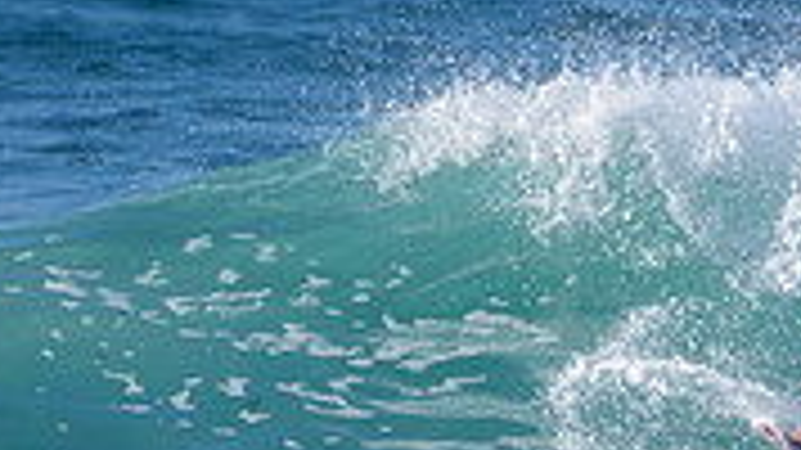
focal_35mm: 2093
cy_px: 301
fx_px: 44441
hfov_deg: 1.0
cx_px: 1019
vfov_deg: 0.6
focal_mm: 500
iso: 180
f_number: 5.6
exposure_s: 1/2000
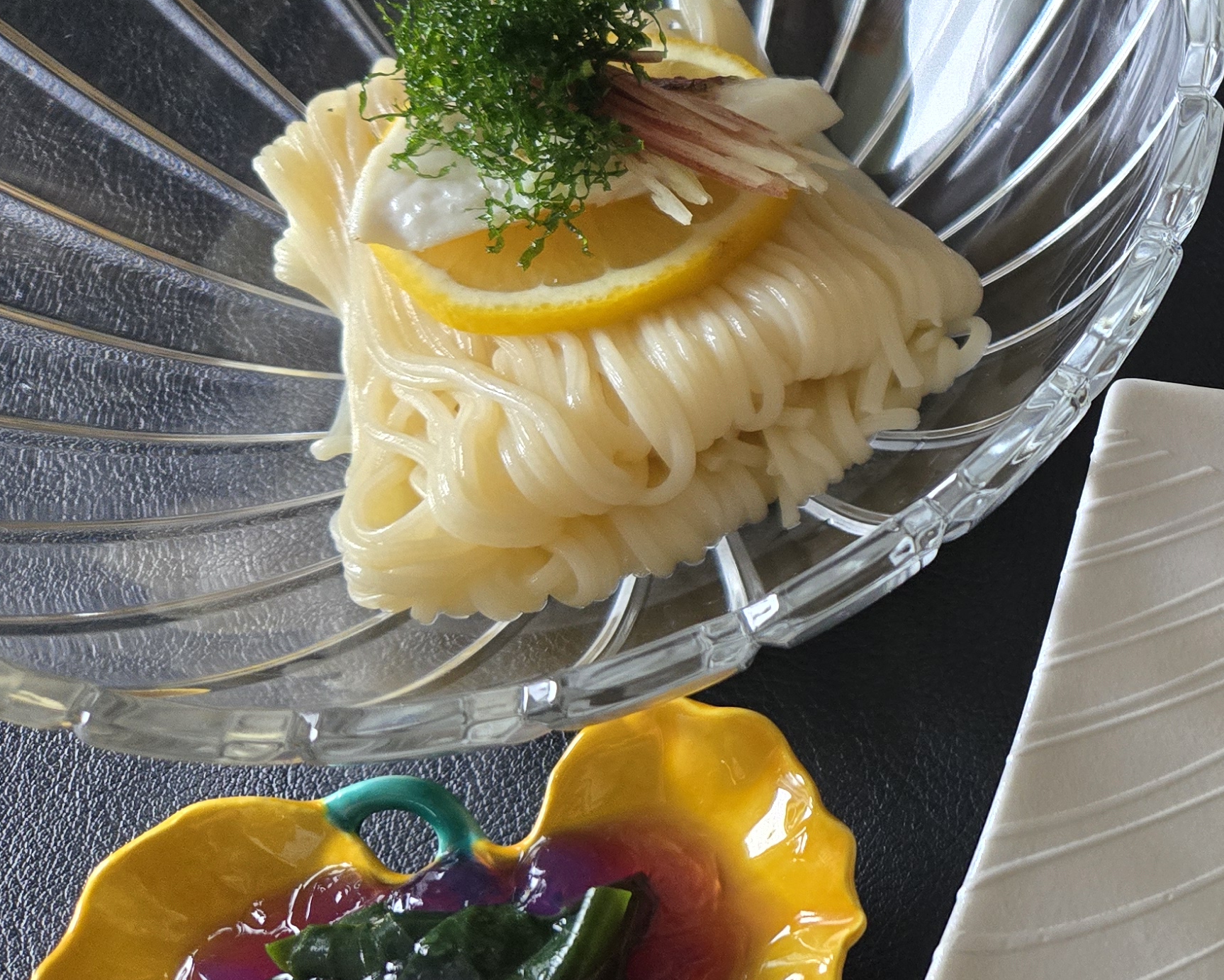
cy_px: 423
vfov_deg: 29.1
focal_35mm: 52
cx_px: 1373
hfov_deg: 31.6
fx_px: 1884
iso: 640
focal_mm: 5.4
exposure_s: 1/100
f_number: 1.8
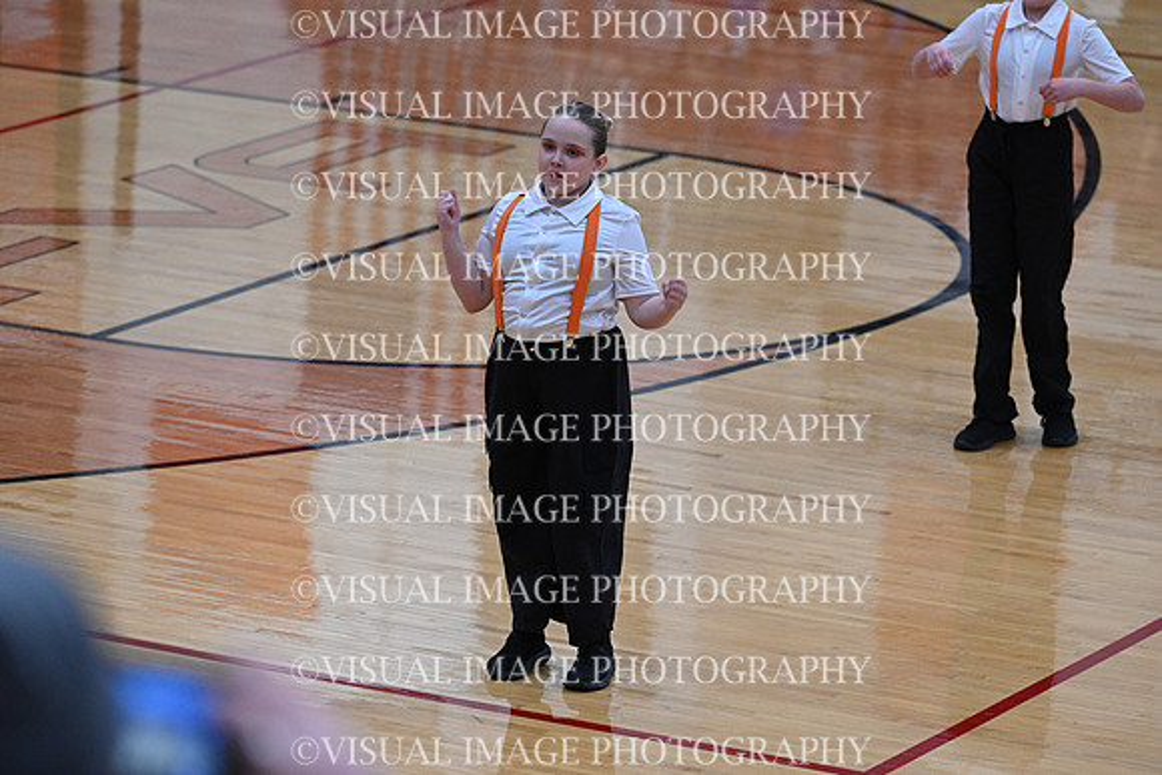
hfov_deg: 10.3
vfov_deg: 6.9
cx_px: 581
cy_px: 388
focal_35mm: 200
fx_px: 6457
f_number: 4
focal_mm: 200
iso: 4000
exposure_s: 1/400
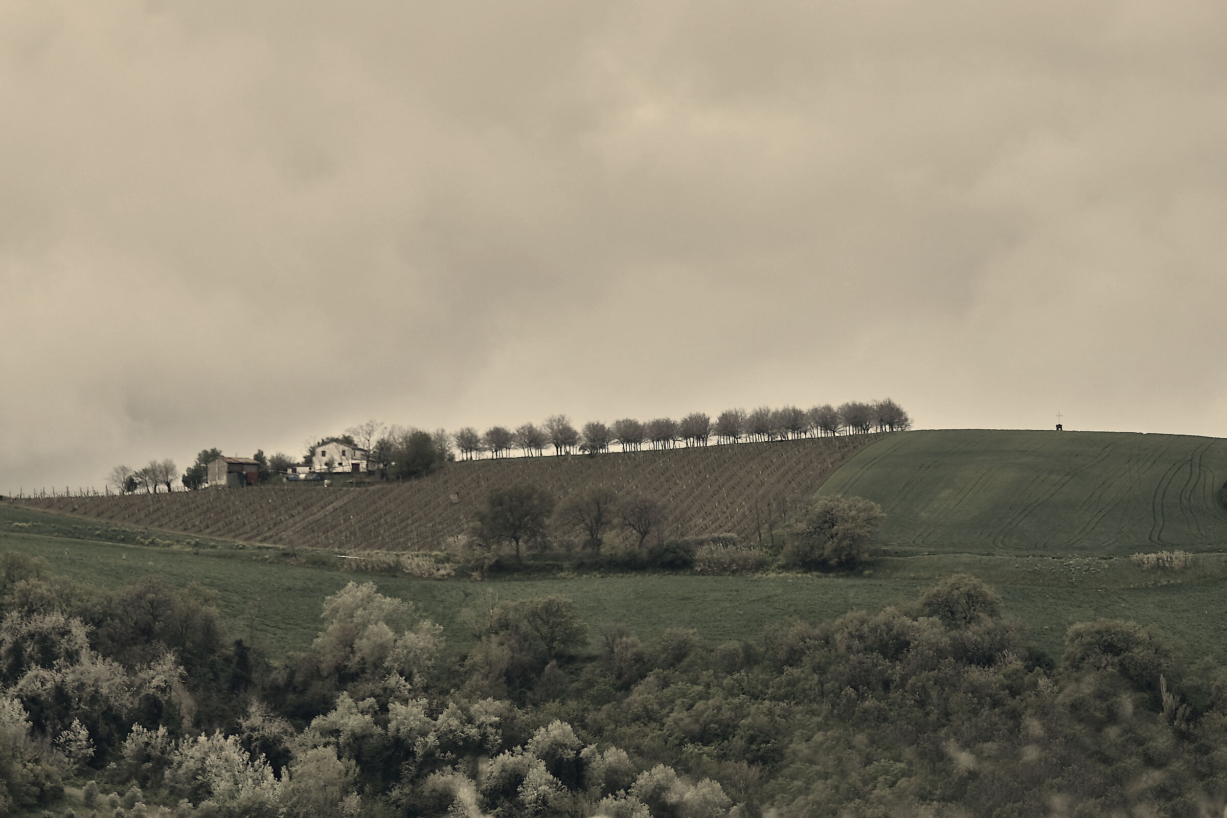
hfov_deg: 6.9
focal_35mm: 300
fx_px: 10224
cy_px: 409
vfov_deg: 4.6
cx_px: 614
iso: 200
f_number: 8
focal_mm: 200
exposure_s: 1/320
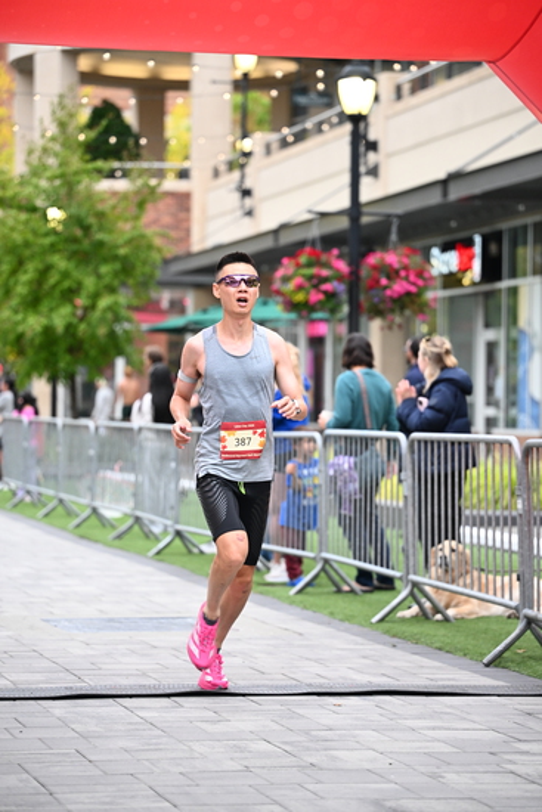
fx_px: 2595
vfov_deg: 17.8
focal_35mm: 115
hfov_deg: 11.9
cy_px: 406
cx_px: 271
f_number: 2.8
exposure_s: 1/800
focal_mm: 115
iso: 1600
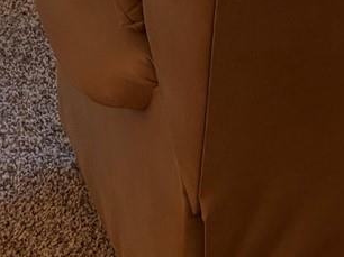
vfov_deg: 9.4
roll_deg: +0.2
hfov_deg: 13.9
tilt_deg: -9.1
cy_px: -407
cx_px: 465
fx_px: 1350
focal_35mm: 136
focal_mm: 5.96
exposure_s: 1/60
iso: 125
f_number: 1.6
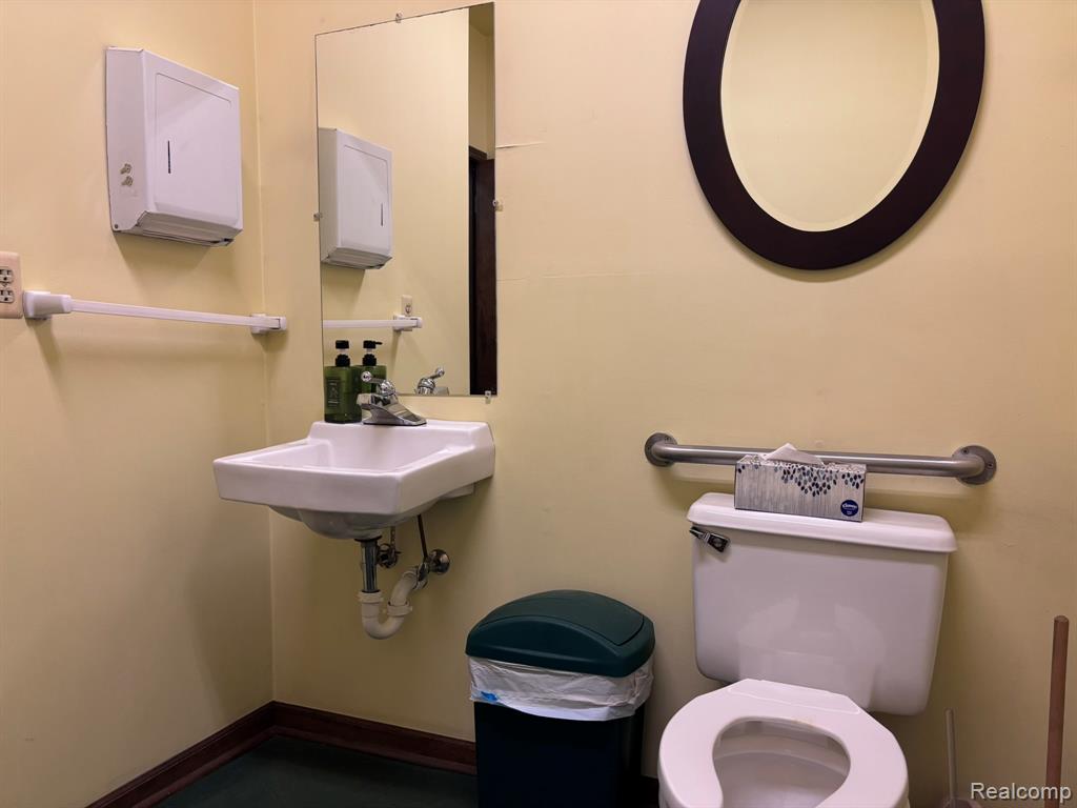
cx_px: 538
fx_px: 809
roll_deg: +0.0
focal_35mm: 26
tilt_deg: -3.8
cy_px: 404
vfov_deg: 53.1
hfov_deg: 67.3
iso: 100
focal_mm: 5.96
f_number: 1.6
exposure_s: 1/60
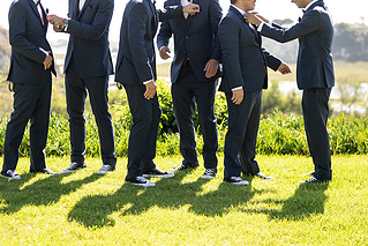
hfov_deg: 22.4
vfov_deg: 15.0
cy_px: 54
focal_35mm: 91
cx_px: 171
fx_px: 931
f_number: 1.6
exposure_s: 1/1250
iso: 50
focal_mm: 50
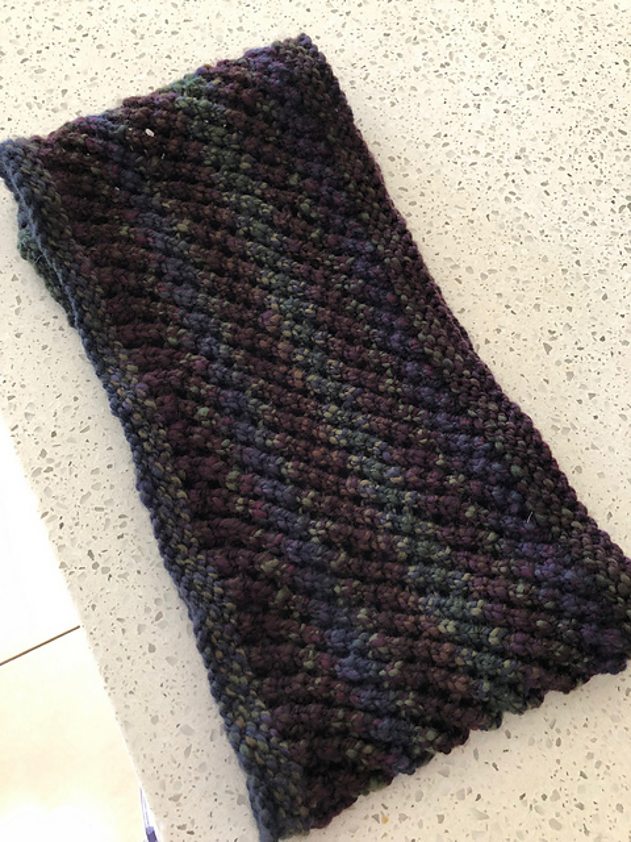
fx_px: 681
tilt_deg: -70.9
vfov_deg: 63.4
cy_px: 421
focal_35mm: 28
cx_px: 316
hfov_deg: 49.7
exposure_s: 1/15
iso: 64
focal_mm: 3.99
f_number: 1.8
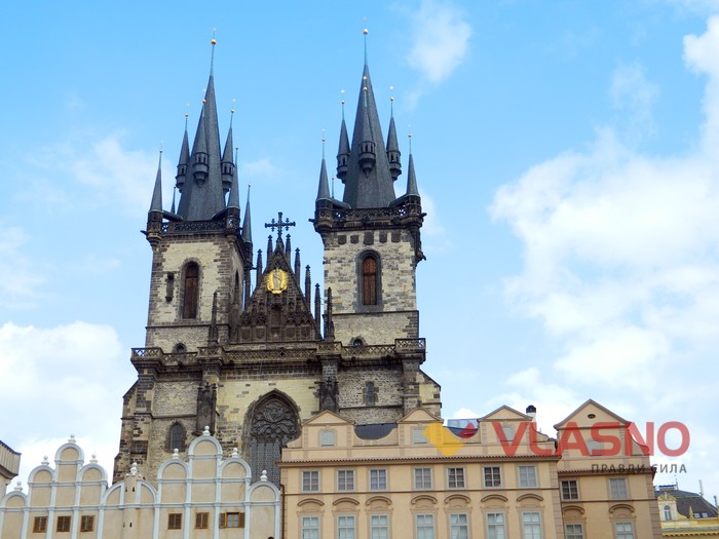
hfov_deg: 40.4
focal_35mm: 47
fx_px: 976
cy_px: 270
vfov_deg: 30.9
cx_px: 360
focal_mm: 8.4
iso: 80
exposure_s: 1/400
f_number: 3.6
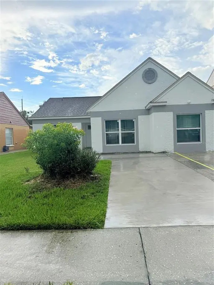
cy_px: 142
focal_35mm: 24
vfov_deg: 71.6
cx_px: 107
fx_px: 198
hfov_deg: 56.8
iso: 80
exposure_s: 1/4405
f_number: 1.78
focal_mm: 6.76
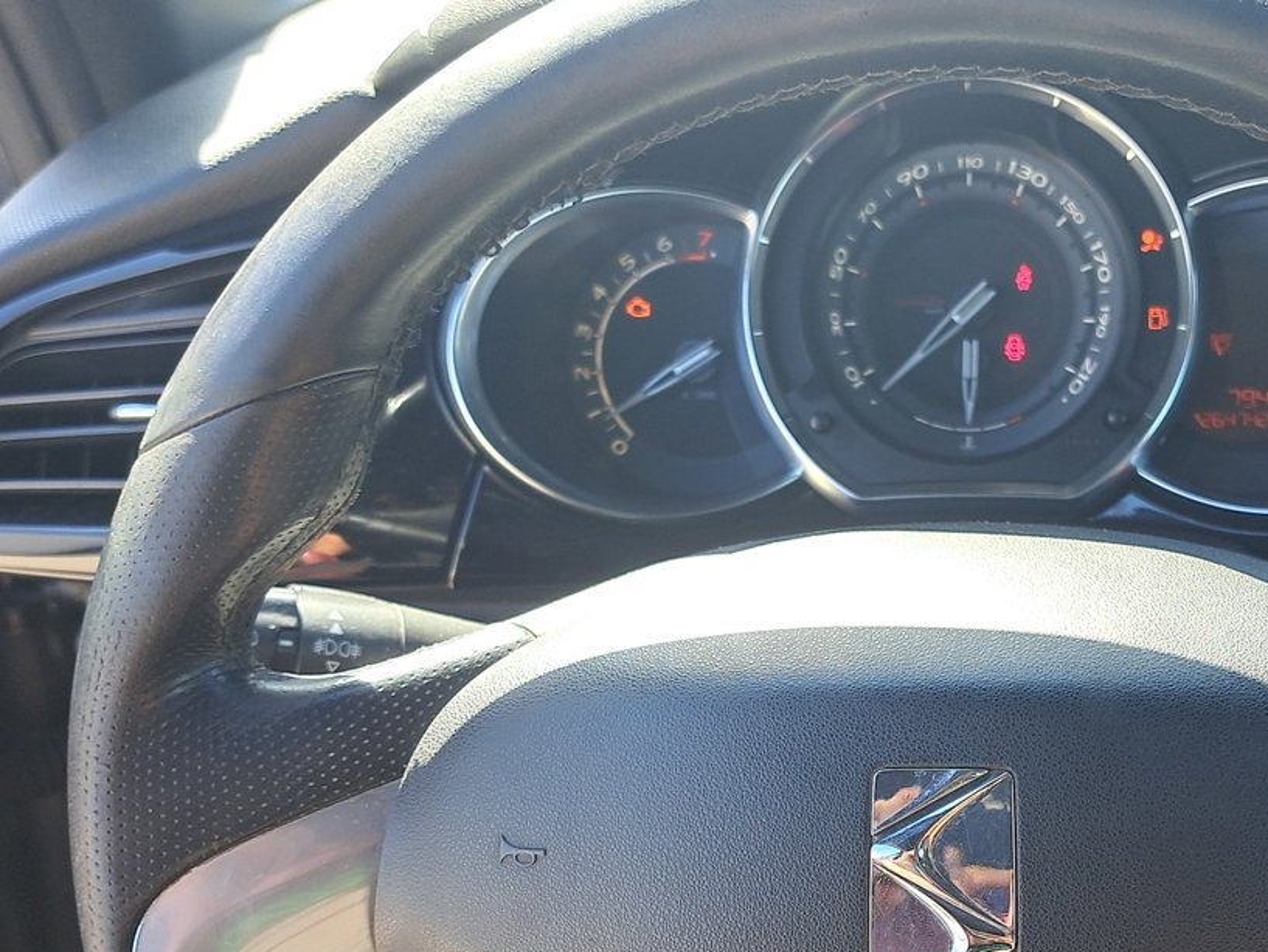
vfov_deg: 30.4
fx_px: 1722
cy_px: 708
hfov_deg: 39.8
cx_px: 869
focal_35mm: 47
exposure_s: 1/100
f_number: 1.8
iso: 50
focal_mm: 5.23
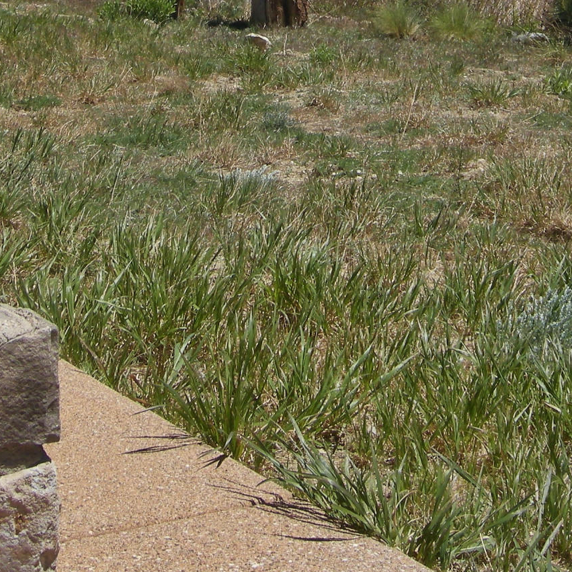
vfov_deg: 17.2
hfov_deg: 17.9
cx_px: 318
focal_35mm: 97
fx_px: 1813
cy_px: -97
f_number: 6.1
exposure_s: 1/224
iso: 64
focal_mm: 7.5
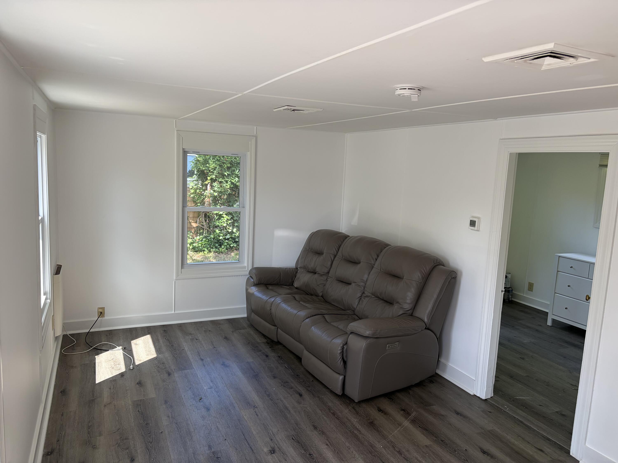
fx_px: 464
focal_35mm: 26
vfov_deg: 53.1
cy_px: 232
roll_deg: -1.8
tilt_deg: -4.4
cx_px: 309
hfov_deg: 67.3
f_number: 1.6
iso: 64
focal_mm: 5.96
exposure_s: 1/121
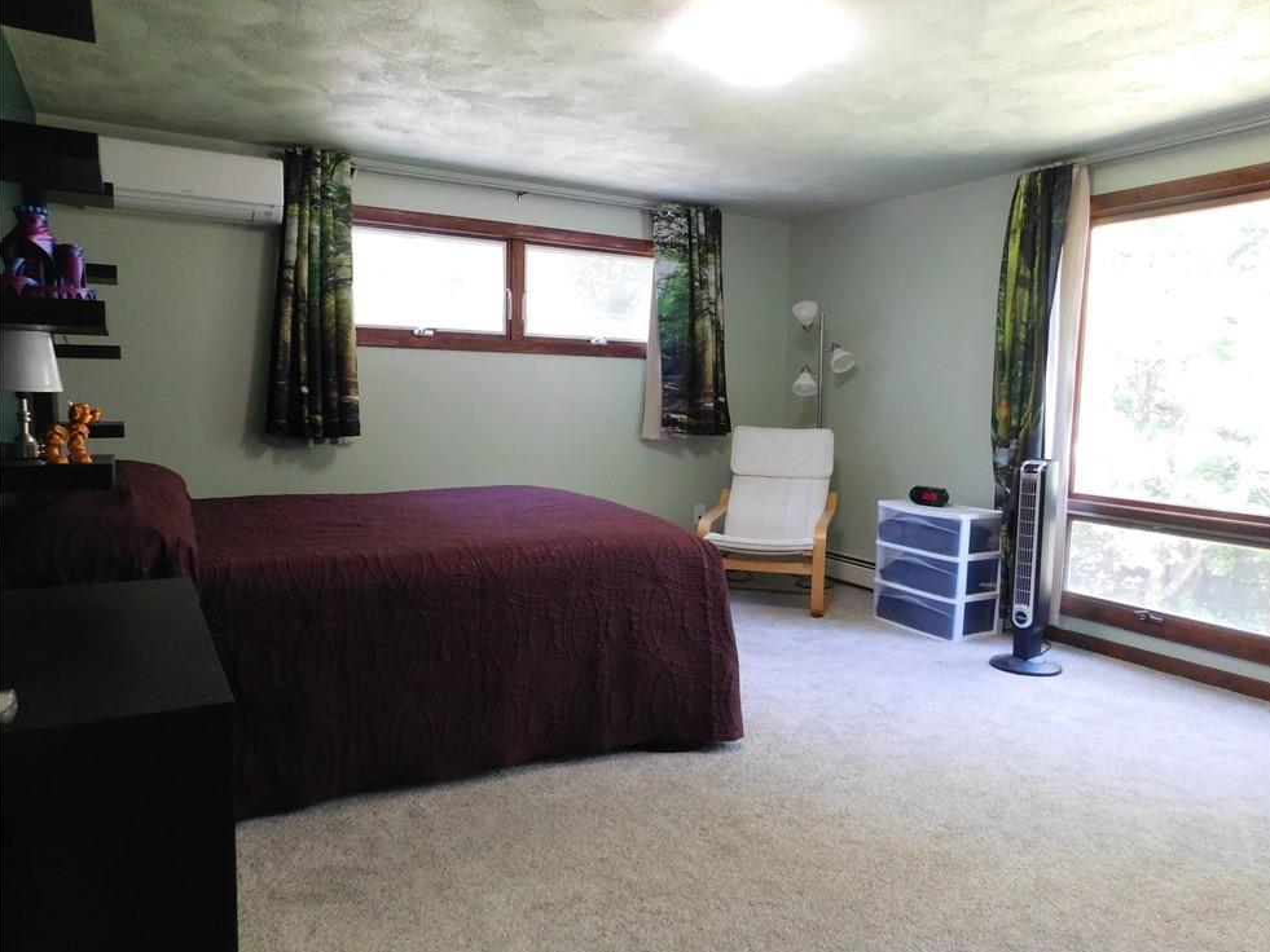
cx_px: 658
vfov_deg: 56.8
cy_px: 485
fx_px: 881
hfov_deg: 71.6
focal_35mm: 24
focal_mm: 4
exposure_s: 1/30
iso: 320
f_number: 3
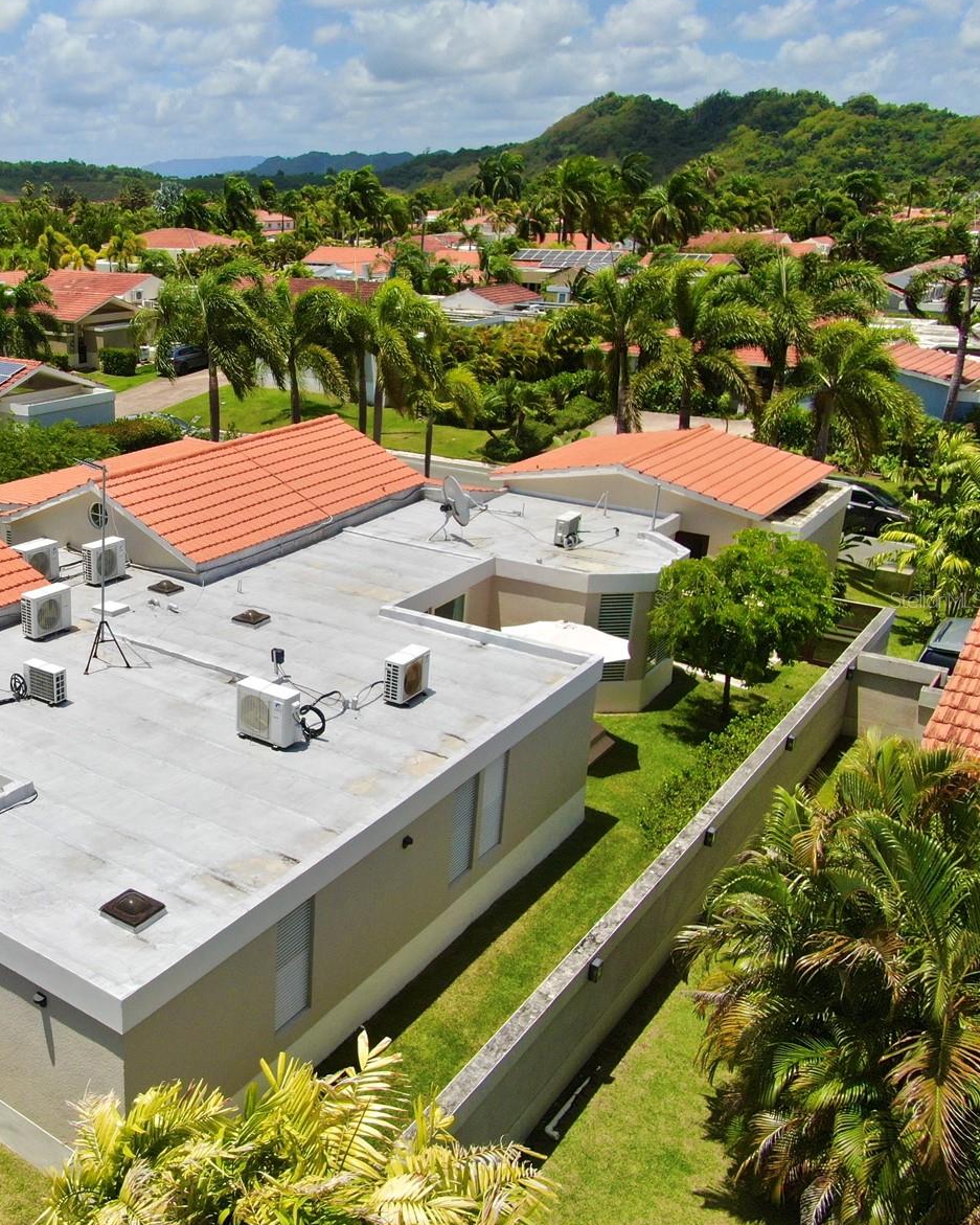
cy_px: 599
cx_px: 152
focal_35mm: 32
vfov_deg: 55.7
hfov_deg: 43.0
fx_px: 1160
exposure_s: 1/2500
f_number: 2.8
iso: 100
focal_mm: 4.39
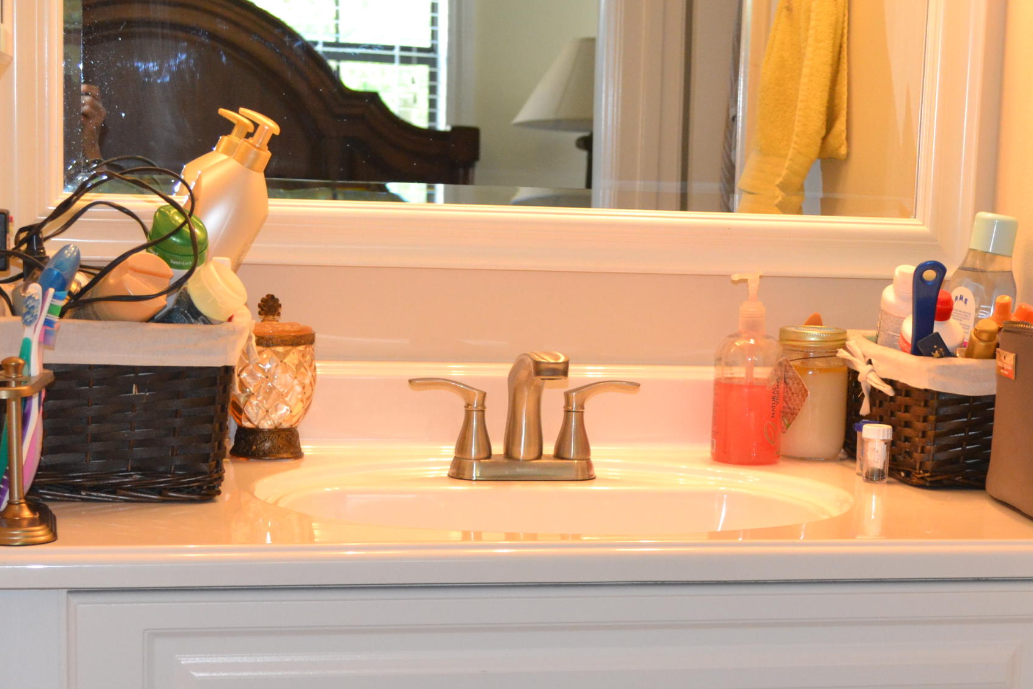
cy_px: 549
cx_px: 662
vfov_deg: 16.9
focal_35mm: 80
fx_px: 2295
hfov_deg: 25.3
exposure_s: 1/60
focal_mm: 30
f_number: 4.5
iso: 1100
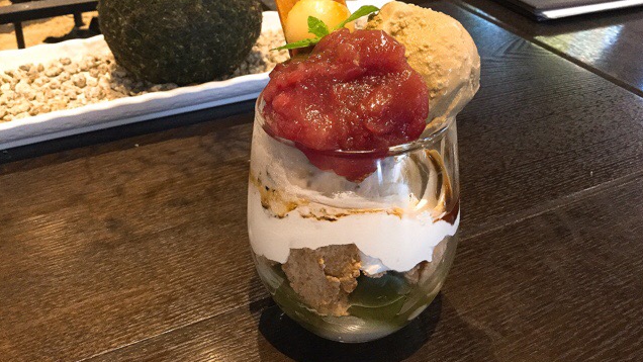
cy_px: 129
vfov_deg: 34.4
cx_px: 323
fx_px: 580
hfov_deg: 58.0
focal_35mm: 34
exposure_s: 1/20
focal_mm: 3.3
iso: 200
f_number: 2.4
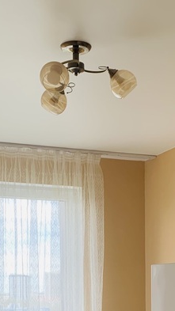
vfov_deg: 27.7
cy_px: 307
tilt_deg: -2.0
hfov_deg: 16.7
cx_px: 102
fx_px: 594
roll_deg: +0.6
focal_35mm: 72
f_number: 1.8
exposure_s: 1/122
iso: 25
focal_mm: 4.25
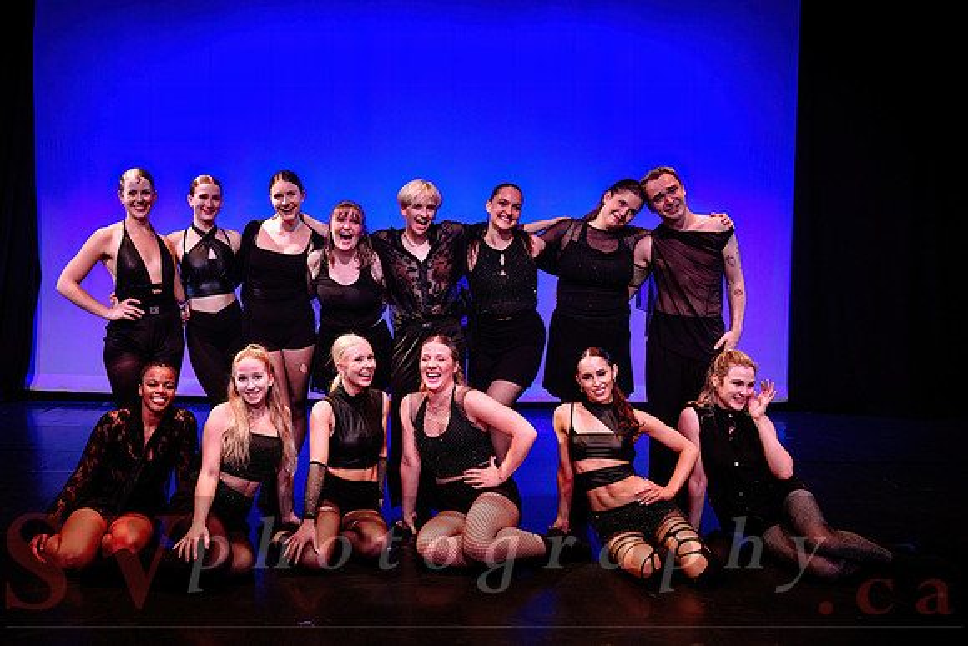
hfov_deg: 57.6
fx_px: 877
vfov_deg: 40.4
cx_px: 419
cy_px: 340
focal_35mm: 33
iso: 1250
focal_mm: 28
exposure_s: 1/240
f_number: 4.5
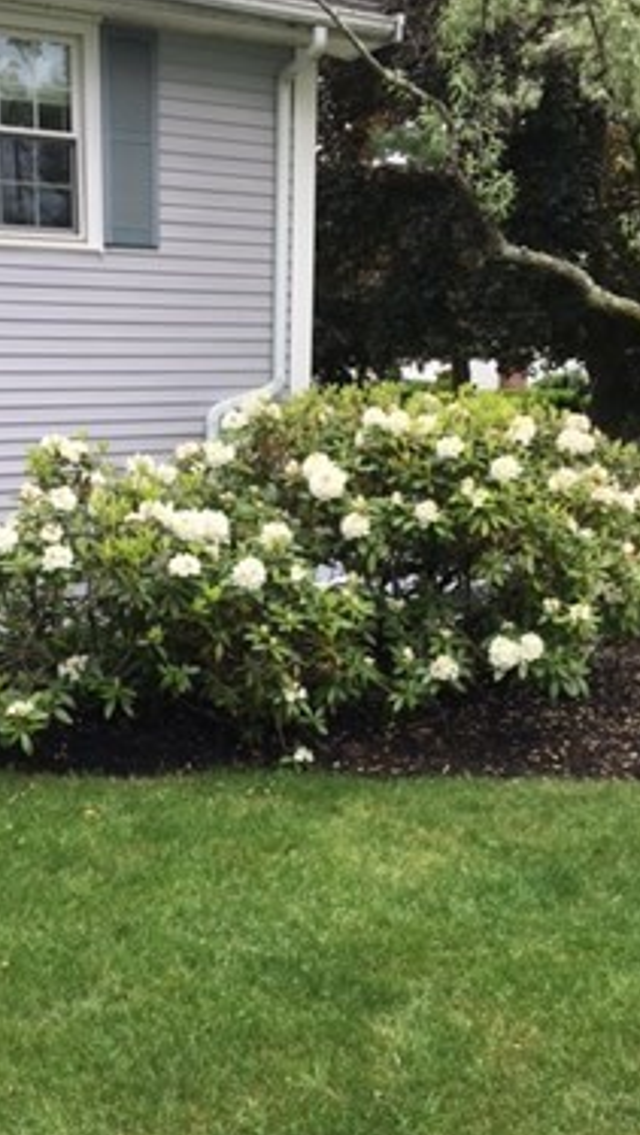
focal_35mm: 38
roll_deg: -0.4
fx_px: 1144
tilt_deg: -14.2
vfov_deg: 52.8
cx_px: 288
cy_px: 564
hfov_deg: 31.2
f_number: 2.2
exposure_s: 1/439
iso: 25
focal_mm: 4.15
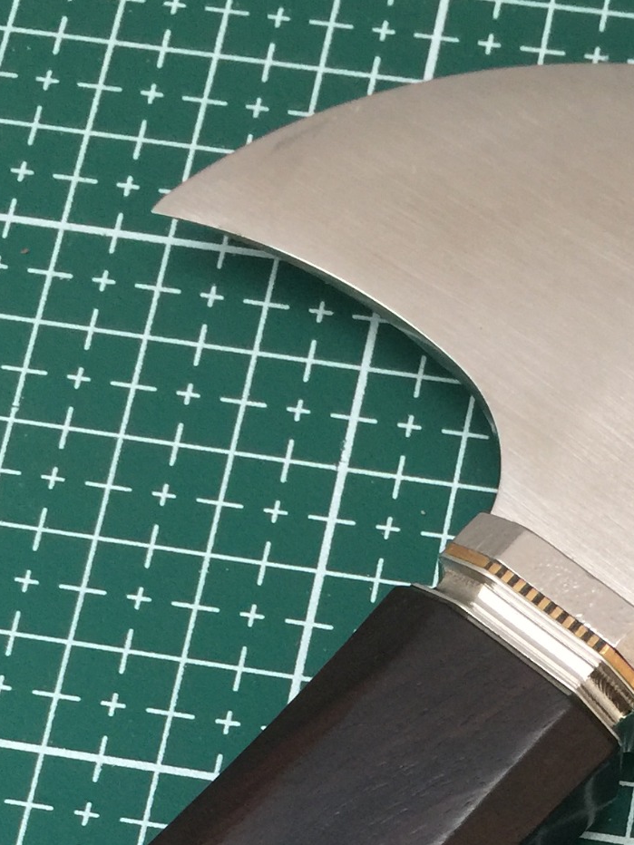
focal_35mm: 83
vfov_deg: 22.0
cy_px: 975
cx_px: 475
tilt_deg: -74.3
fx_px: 2027
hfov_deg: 17.7
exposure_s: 1/33
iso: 80
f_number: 2.2
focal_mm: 4.15
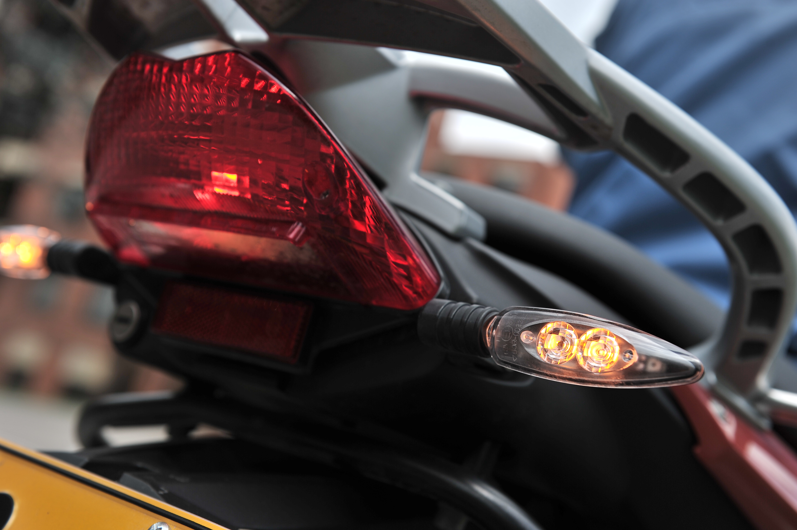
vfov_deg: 28.0
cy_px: 265
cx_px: 398
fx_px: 1062
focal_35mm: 48
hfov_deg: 41.1
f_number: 4.5
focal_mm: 48
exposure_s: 1/640
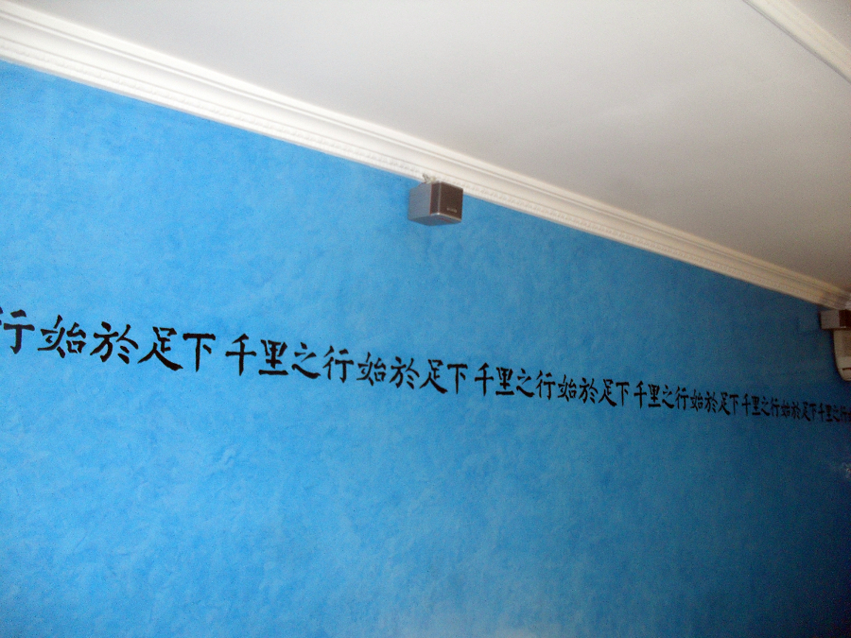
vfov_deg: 40.7
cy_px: 319
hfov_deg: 52.6
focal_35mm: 35
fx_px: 860
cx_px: 426
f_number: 3.2
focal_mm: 6.3
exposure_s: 1/45
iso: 200
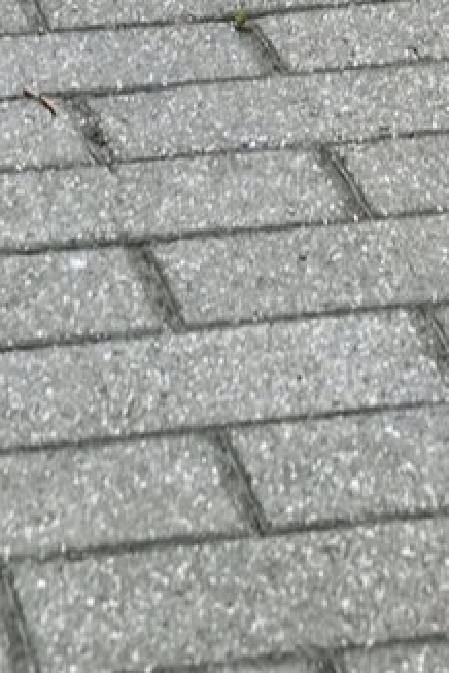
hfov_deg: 5.8
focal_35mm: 235
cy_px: -1531
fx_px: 4396
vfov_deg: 7.4
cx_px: 437
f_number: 7.1
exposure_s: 1/40
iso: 400
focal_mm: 30
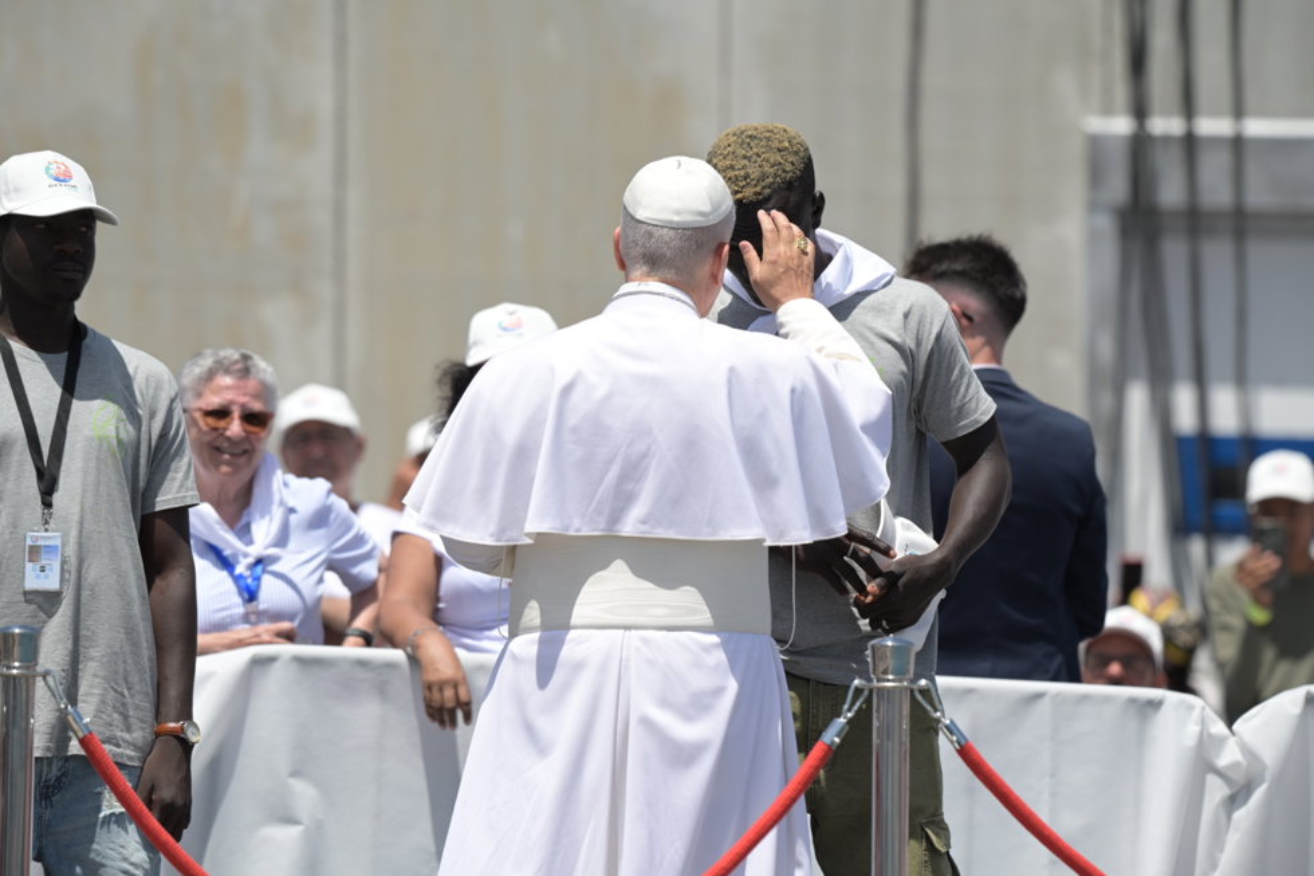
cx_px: 657
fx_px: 13137
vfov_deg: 3.8
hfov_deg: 5.7
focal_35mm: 360
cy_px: 438
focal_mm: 360
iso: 250
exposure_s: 1/1250
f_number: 6
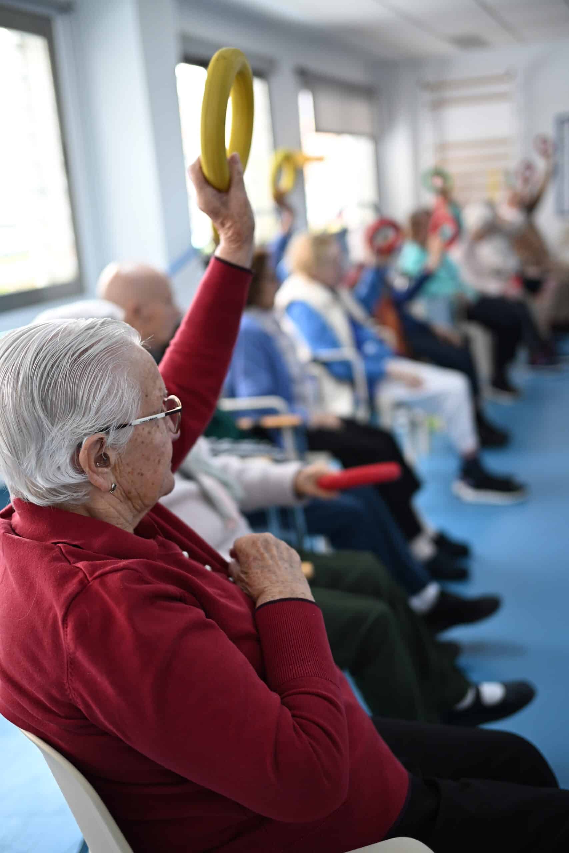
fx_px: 948
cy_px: 426
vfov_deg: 48.5
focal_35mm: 40
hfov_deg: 33.4
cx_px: 284
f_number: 2.2
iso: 800
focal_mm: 40
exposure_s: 1/160
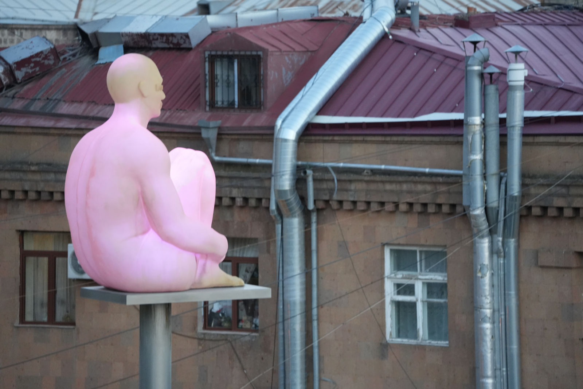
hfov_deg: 8.7
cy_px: 194
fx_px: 3822
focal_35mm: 236
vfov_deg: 5.8
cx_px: 292
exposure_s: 1/250
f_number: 6.3
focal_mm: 236
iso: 5000
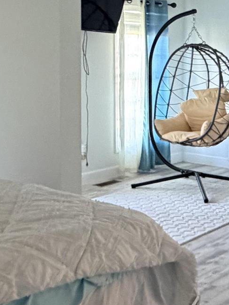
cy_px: 109
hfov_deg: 22.1
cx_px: 165
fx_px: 582
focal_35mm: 66
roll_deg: -1.0
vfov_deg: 29.2
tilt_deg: -4.8
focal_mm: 2.22
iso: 400
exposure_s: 1/60
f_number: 2.2
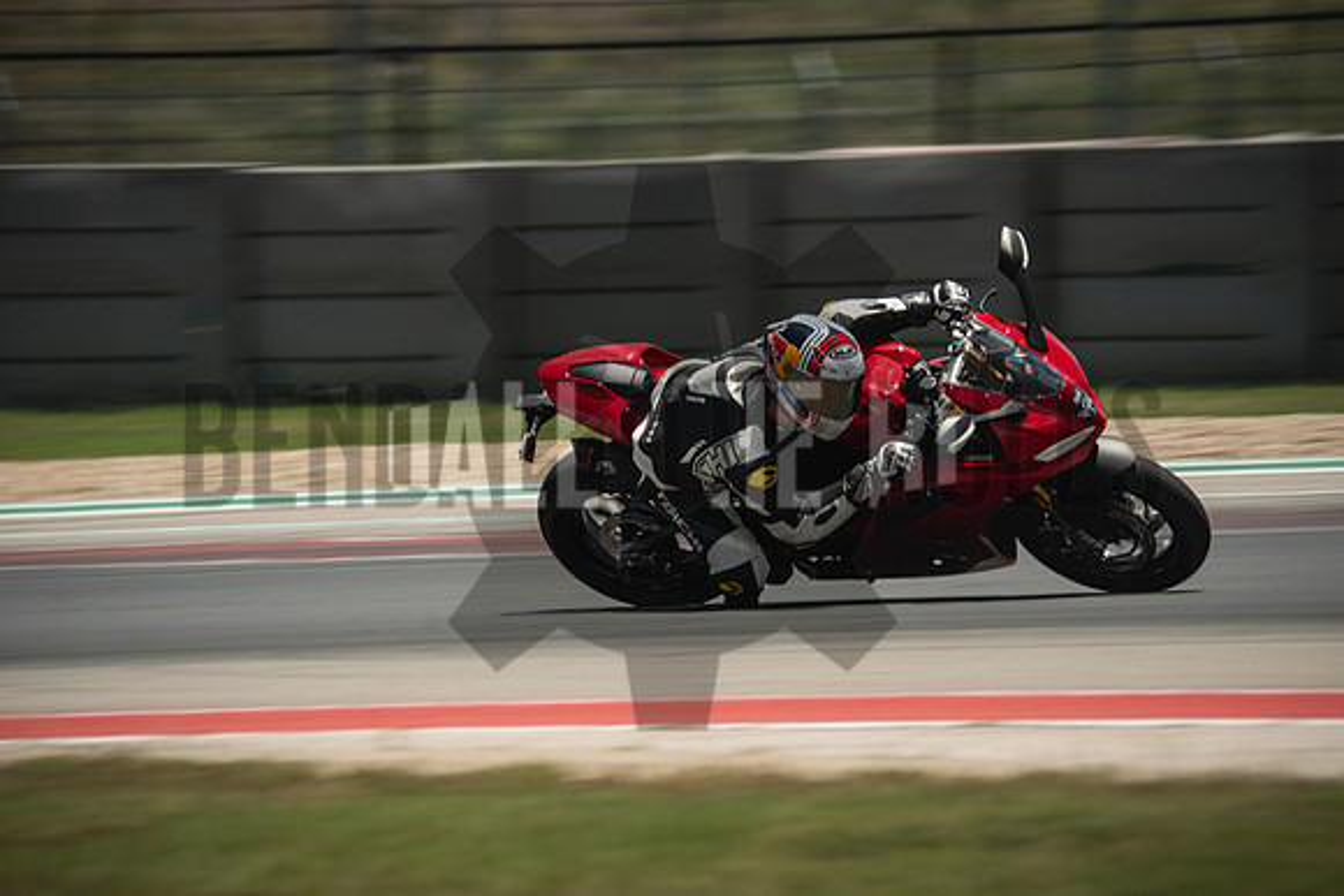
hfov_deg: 3.4
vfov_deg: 2.3
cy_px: 448
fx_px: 22404
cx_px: 672
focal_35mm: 600
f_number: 11
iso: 160
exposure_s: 1/160
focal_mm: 400
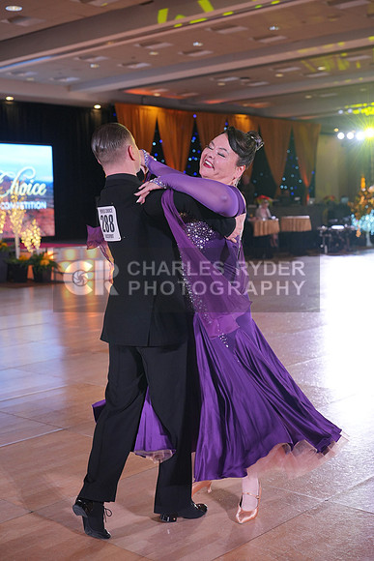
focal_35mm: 50
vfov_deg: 39.6
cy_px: 280
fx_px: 779
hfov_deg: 27.0
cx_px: 187
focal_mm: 50
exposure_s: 1/400
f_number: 3.5
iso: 1250
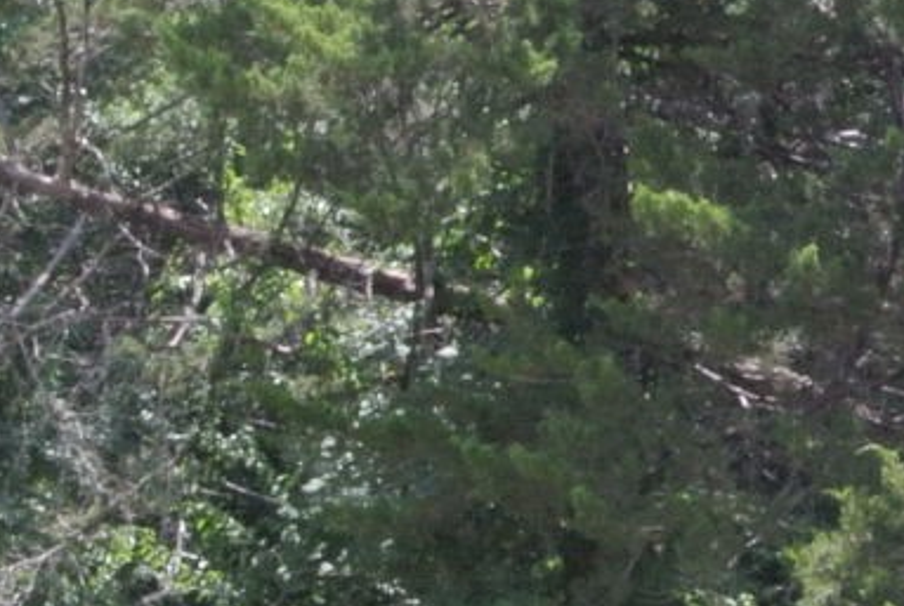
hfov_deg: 9.7
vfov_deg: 6.8
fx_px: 5082
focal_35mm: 202
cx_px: 1624
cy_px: 778
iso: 400
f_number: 4.2
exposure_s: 1/60
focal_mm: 15.1
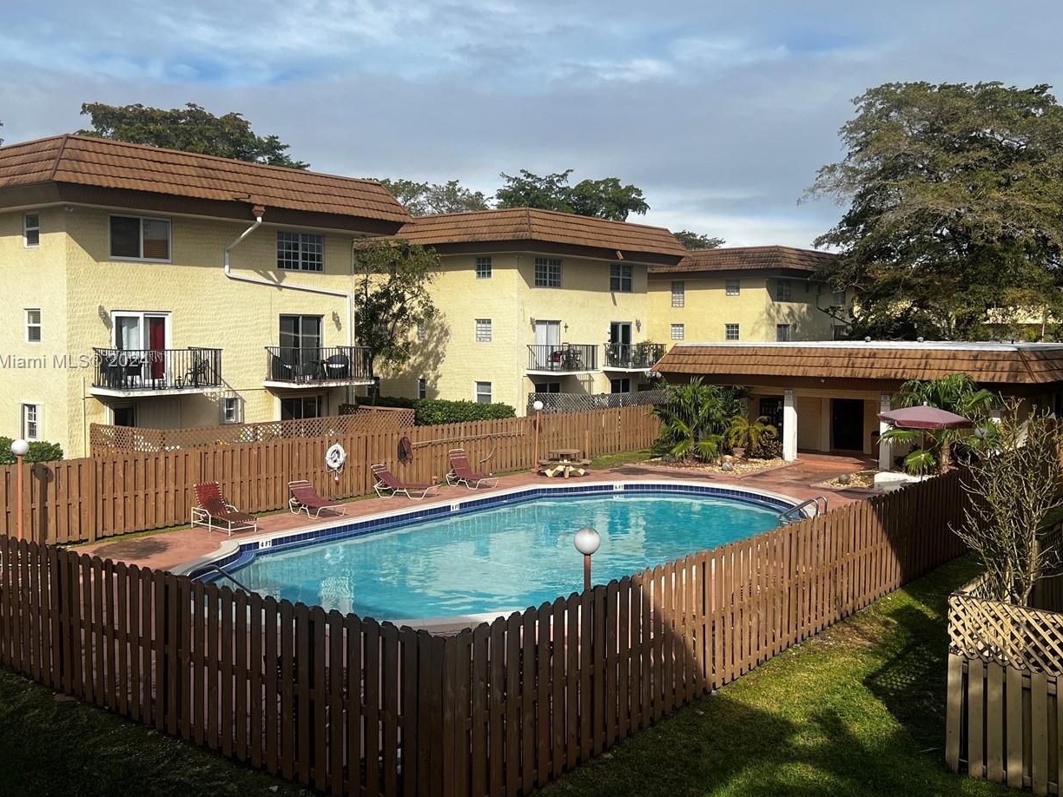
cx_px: 566
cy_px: 362
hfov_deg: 53.9
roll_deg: -0.2
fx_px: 1044
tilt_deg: -2.3
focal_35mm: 34
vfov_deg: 41.8
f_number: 1.5
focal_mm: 5.7
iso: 50
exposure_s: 1/5882
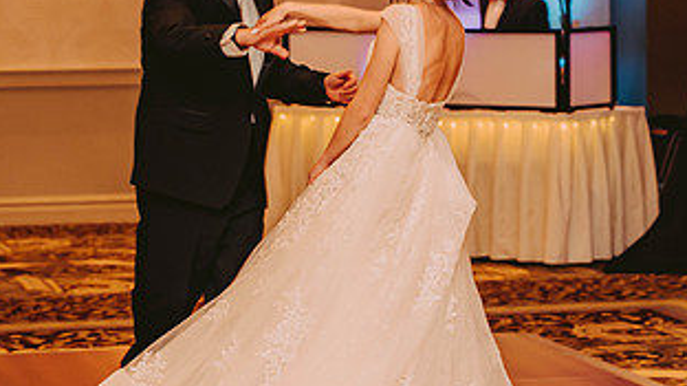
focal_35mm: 156
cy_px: 184
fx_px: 2840
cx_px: 277
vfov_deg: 7.8
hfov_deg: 13.8
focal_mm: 80
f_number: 2.8
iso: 800
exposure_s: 1/60
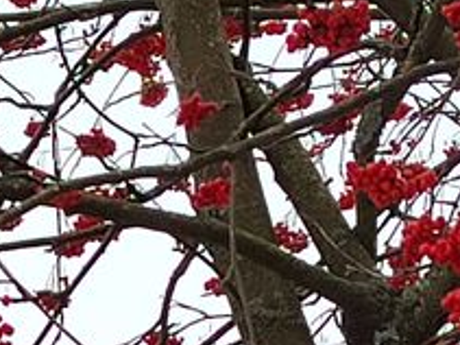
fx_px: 3546
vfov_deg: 5.4
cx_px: -131
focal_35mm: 267
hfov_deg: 7.3
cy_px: 788
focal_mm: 5.52
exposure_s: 1/100
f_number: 1.9
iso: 178
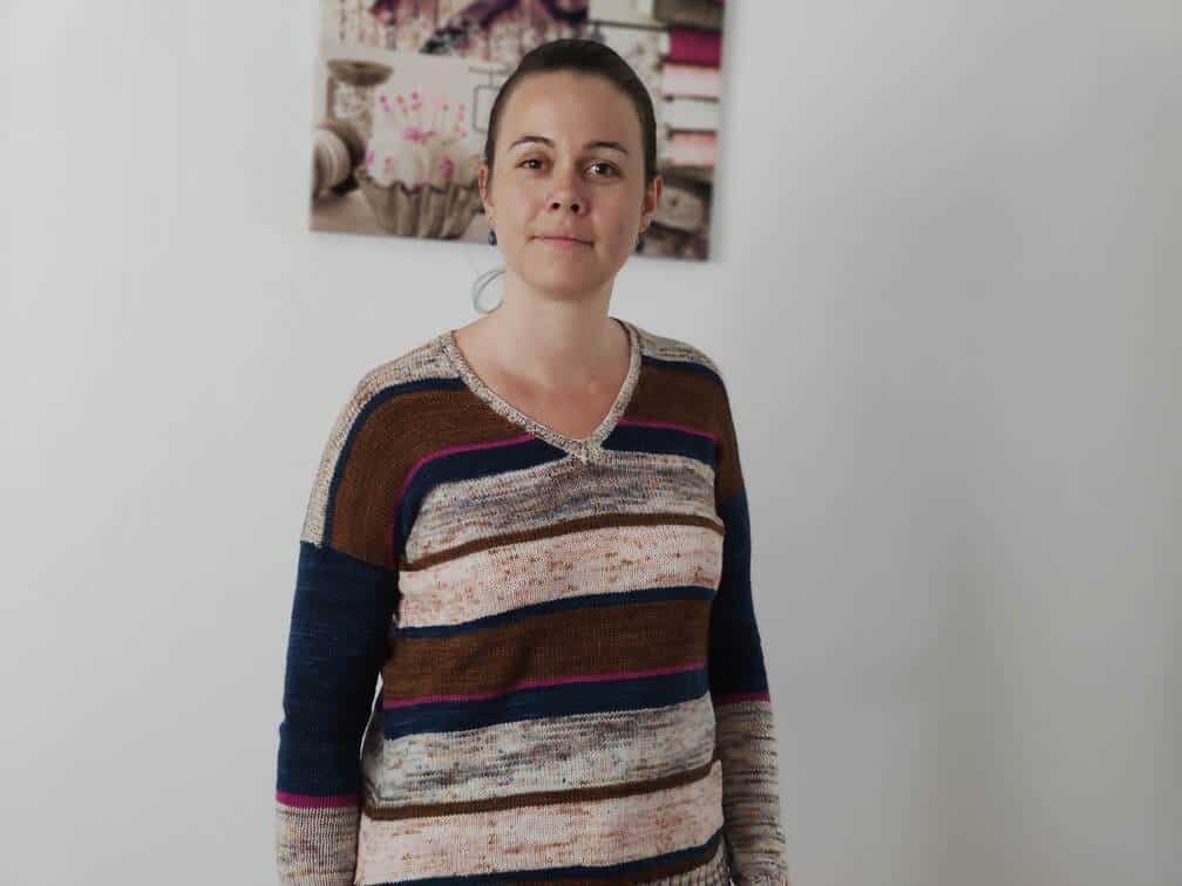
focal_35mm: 41
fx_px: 1400
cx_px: 591
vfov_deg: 35.1
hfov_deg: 45.8
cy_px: 443
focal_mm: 8.16
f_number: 2
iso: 872
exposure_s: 1/50
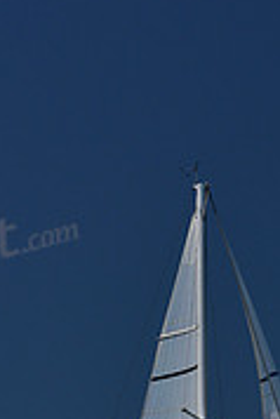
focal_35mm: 228
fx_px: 2655
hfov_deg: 6.0
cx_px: 201
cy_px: 572
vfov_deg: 8.9
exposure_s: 1/800
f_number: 8
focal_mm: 70
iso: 250
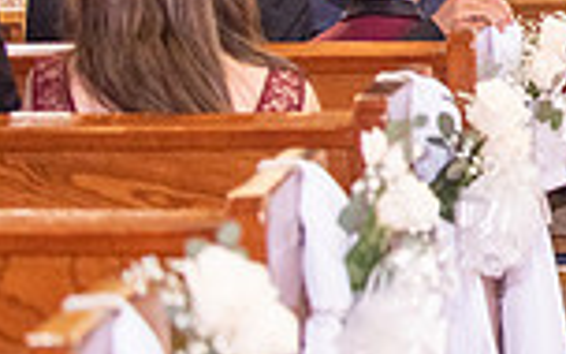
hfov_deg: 7.5
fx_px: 4211
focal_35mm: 273
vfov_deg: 4.8
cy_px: -76
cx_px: 983
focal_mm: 70
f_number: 2.8
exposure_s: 1/160
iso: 2000
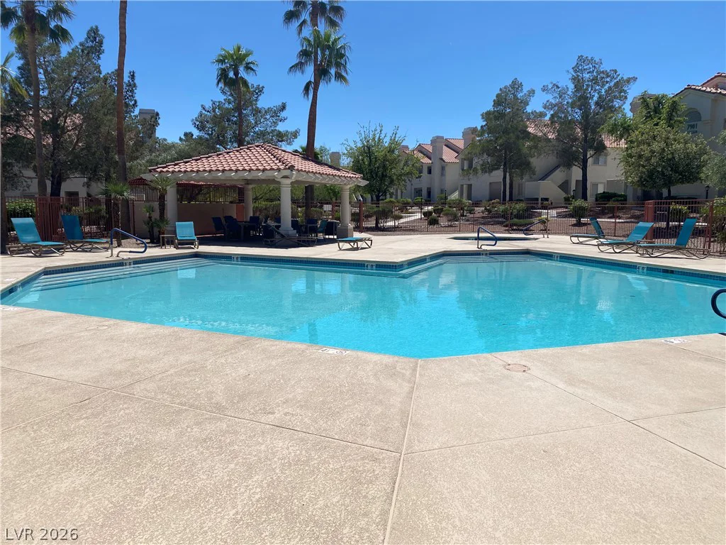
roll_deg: -1.2
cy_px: 272
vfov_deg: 53.1
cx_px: 363
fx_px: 545
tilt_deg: -7.3
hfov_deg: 67.3
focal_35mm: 26
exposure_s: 1/5747
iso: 32
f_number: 1.8
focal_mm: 4.25
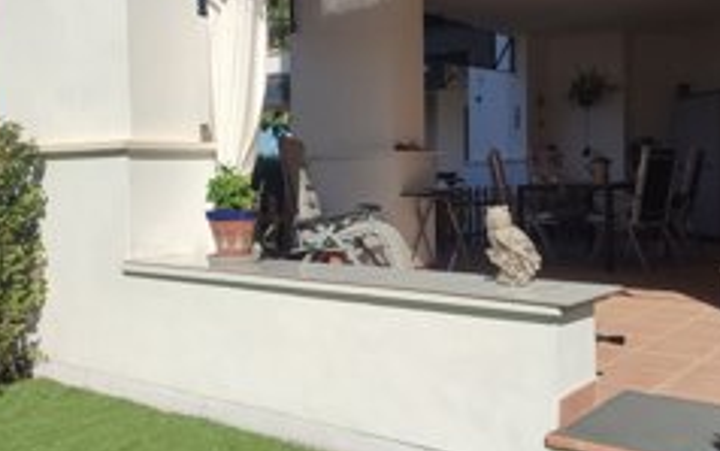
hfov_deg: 49.1
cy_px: 206
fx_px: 785
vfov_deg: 32.0
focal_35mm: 40
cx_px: 411
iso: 50
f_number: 1.9
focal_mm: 6.04
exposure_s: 1/1284
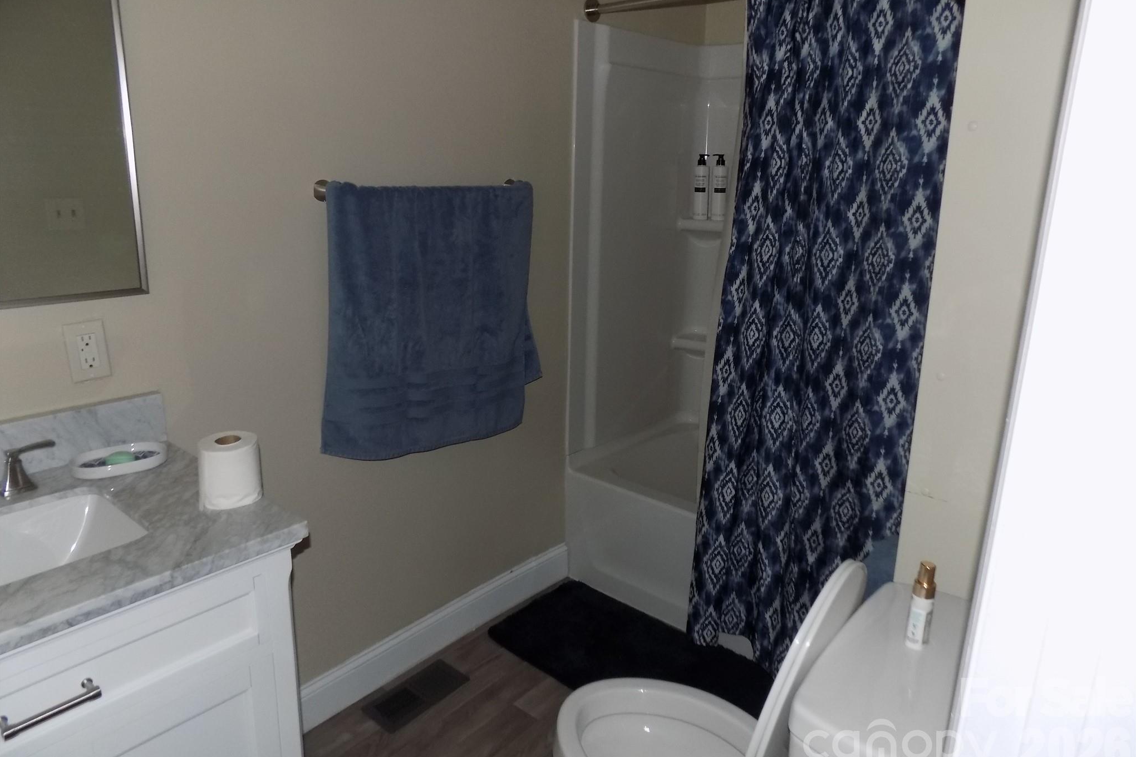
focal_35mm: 24
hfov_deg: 73.7
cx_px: 568
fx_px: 757
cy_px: 360
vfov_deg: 53.1
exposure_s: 1/30
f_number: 3.1
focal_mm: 4
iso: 200
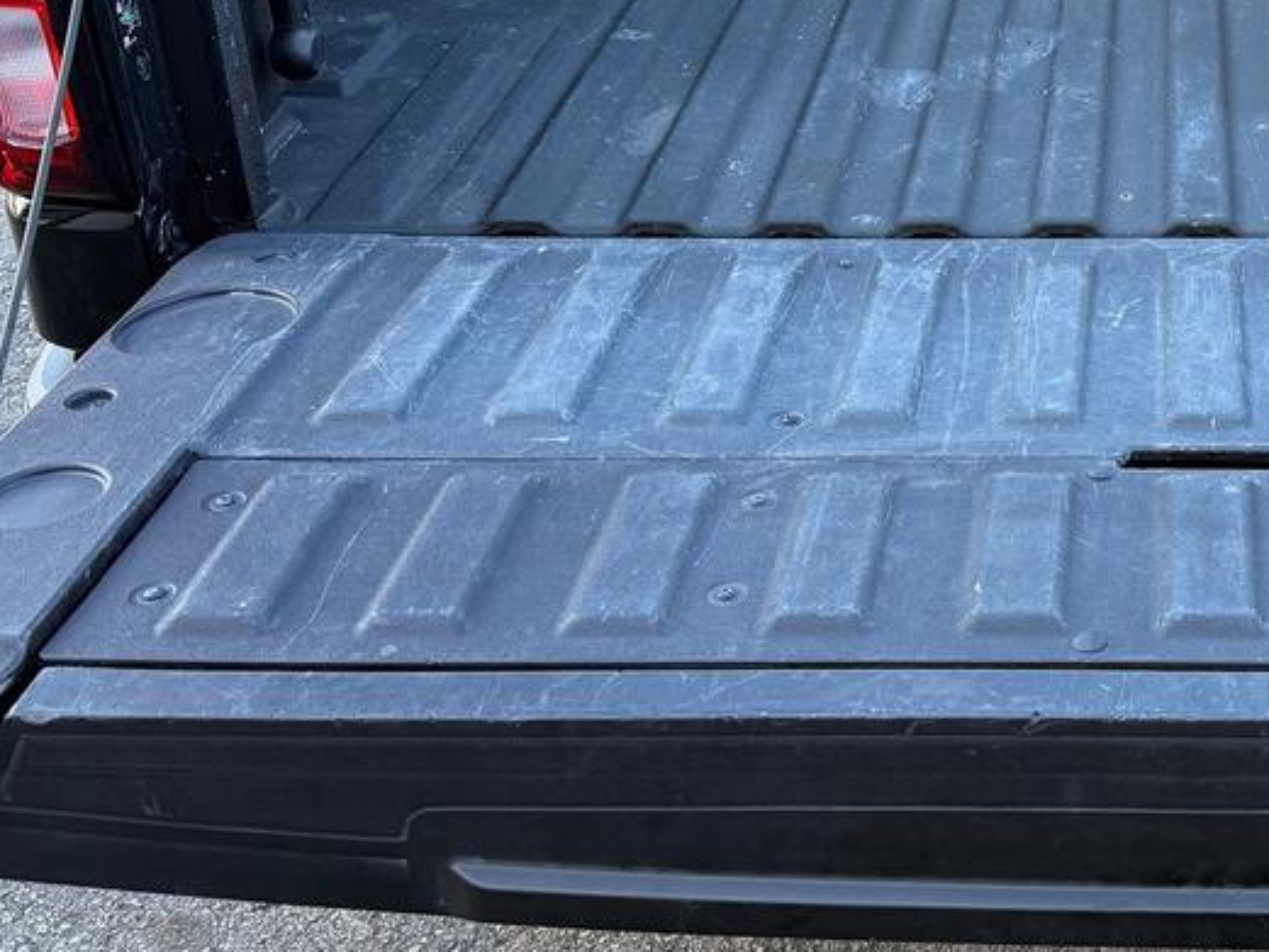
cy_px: 178
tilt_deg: -25.1
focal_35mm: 59
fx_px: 2163
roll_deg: -0.3
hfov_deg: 31.2
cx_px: 1147
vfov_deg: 24.4
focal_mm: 6.76
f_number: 1.78
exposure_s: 1/341
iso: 100
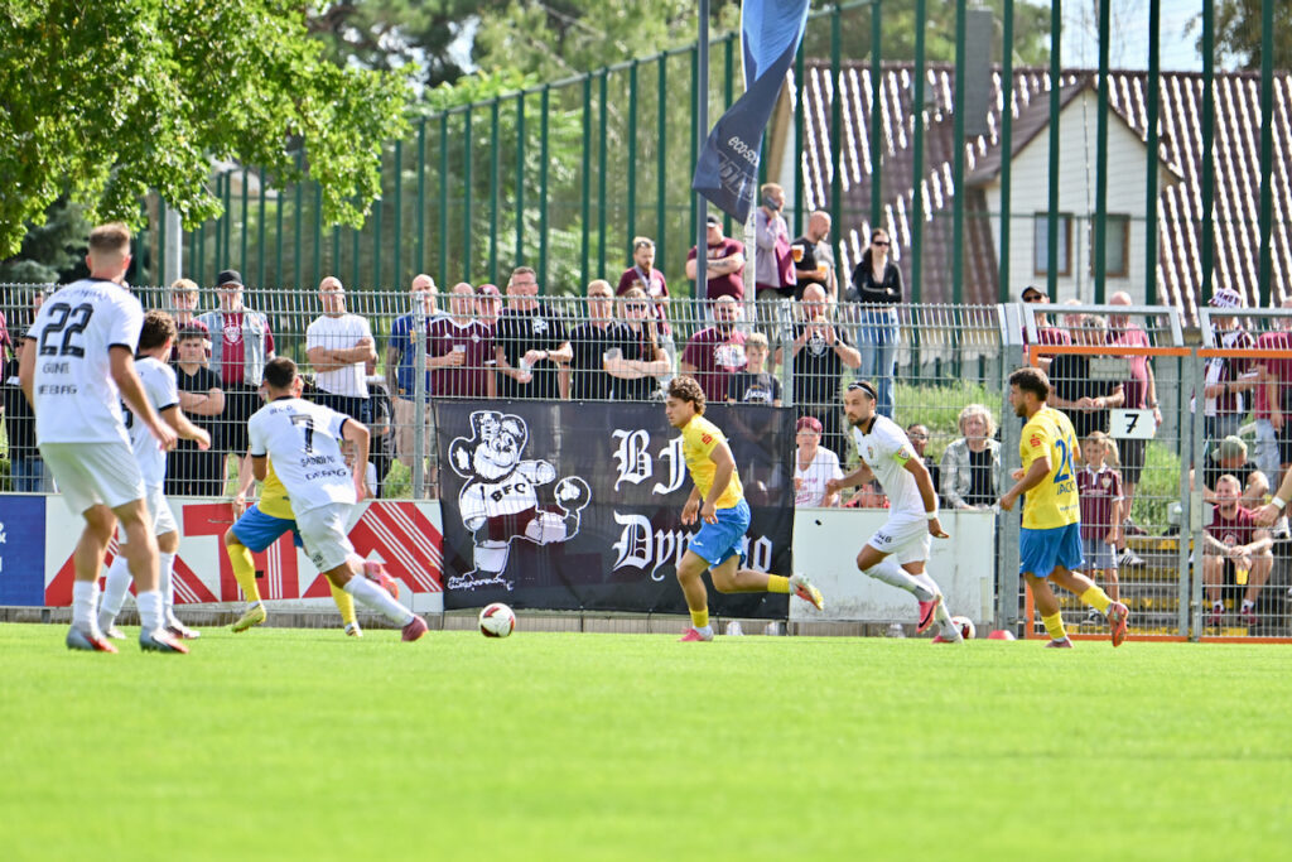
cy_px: 431
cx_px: 646
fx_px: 10409
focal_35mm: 290
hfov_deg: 7.1
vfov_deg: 4.7
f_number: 5.6
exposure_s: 1/2000
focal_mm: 290
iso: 640
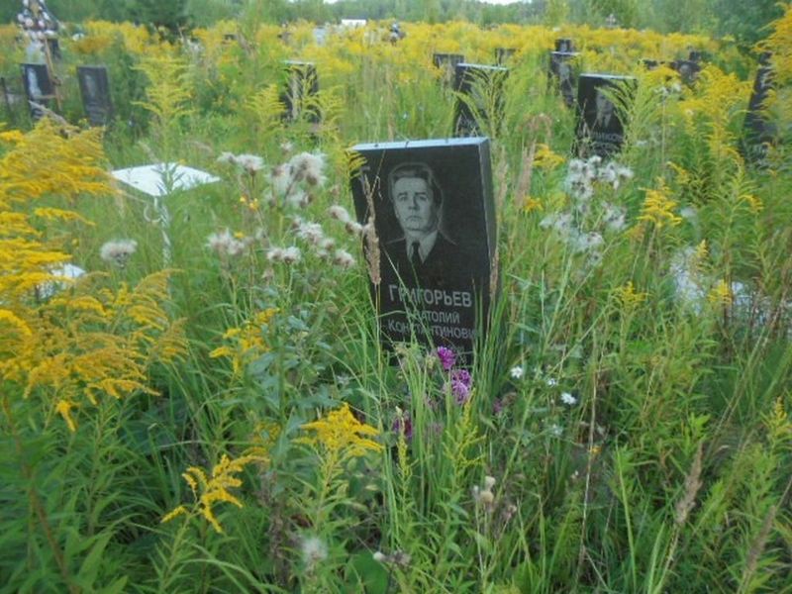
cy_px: 297
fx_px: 595
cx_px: 396
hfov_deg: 67.3
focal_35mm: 26
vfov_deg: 53.1
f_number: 3.5
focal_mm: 4.6
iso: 100
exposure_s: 1/160
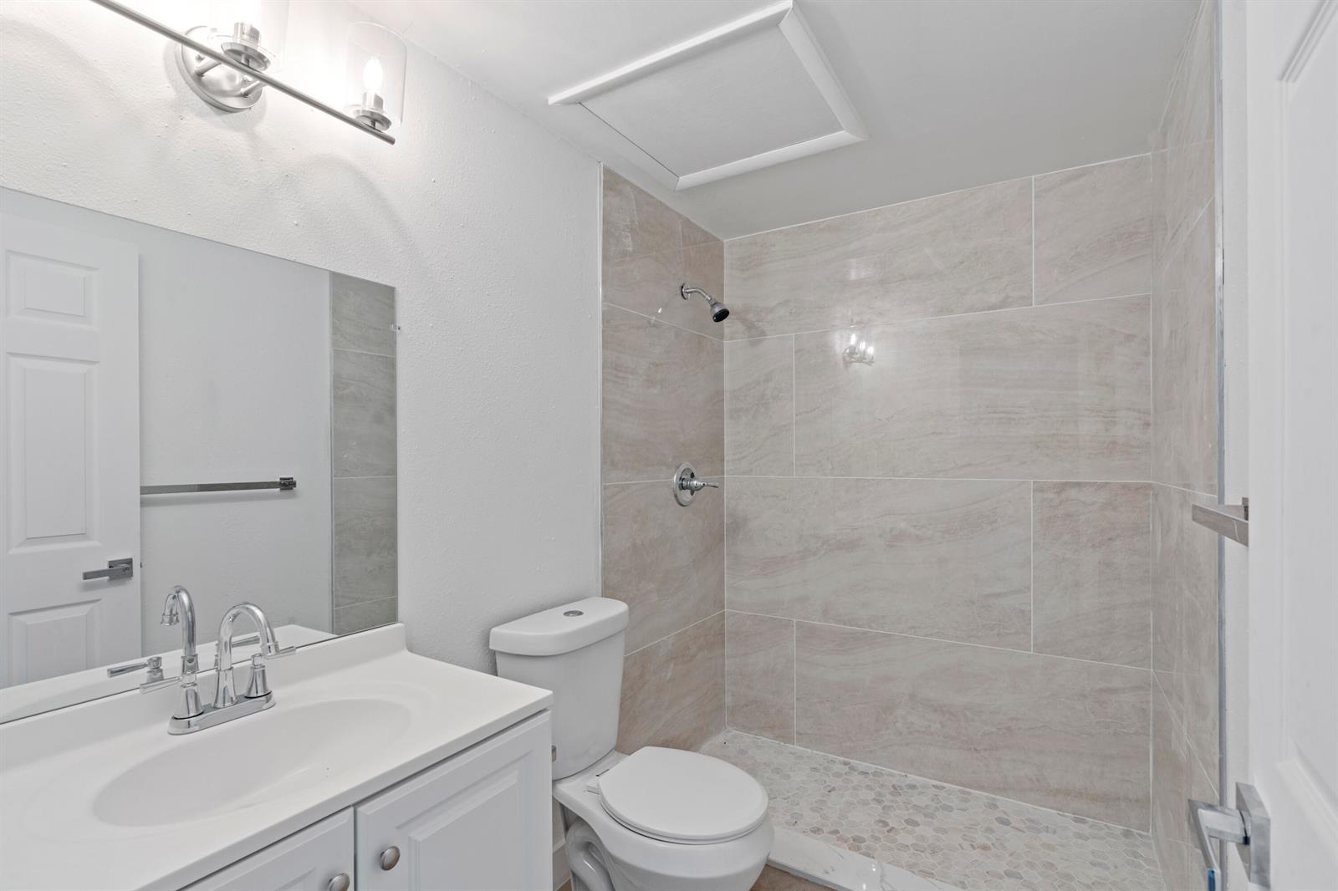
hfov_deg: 96.7
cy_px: 446
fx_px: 595
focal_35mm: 16
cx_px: 669
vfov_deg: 73.7
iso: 800
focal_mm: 16
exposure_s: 1/1.67
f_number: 9
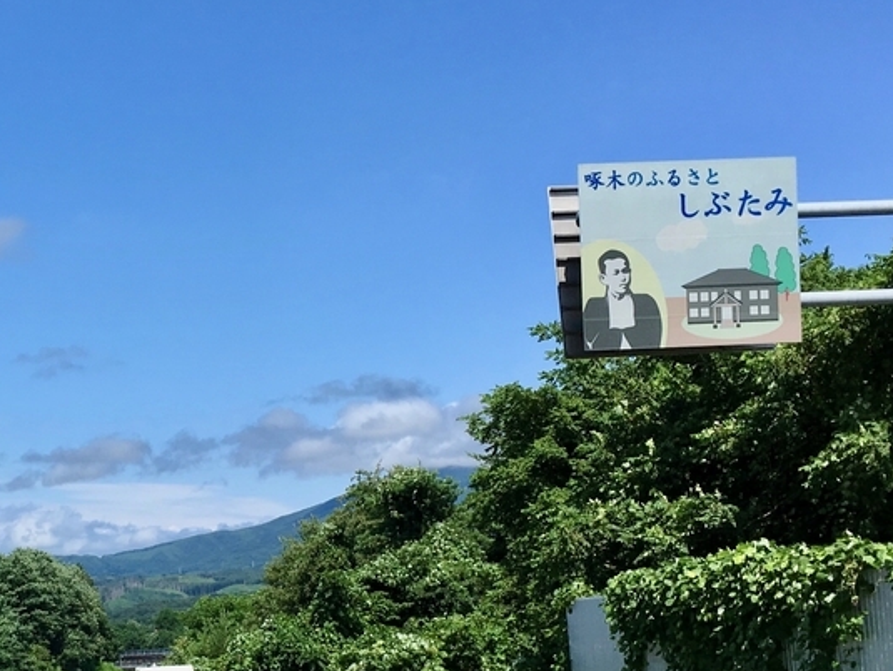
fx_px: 1678
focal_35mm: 65
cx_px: 122
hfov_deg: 28.8
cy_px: 507
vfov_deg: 22.4
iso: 25
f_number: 2.2
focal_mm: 4.15
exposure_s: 1/1709
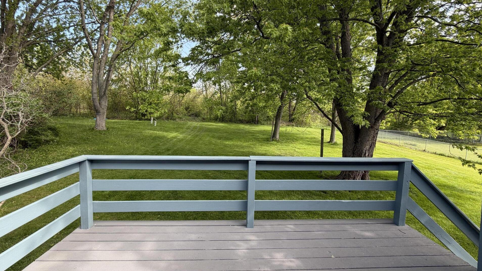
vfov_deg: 67.0
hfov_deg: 99.3
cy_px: 126
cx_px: 233
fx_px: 204
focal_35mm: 16
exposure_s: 1/279
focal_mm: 2.22
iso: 50
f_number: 2.2
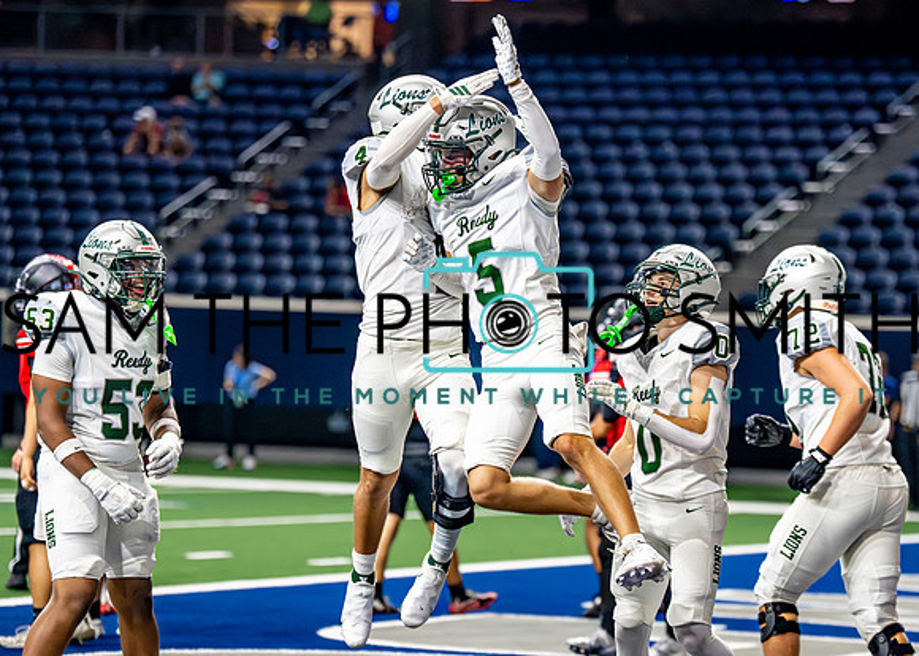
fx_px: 4667
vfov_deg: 8.0
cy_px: 416
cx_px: 563
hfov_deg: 11.2
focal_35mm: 179
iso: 5000
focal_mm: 133
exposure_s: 1/2000
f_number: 2.8
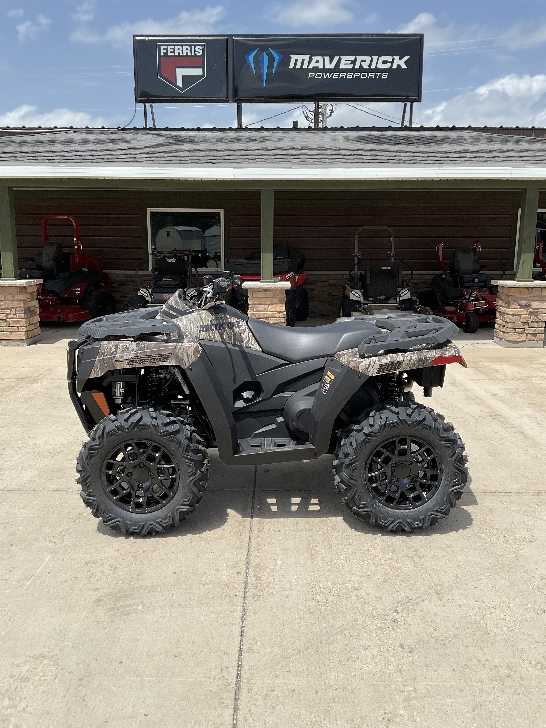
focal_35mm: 29
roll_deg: -0.2
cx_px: 273
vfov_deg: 61.7
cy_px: 364
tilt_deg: -10.5
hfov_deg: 48.2
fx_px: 610
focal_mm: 3
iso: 16
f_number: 1.8
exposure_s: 1/2538
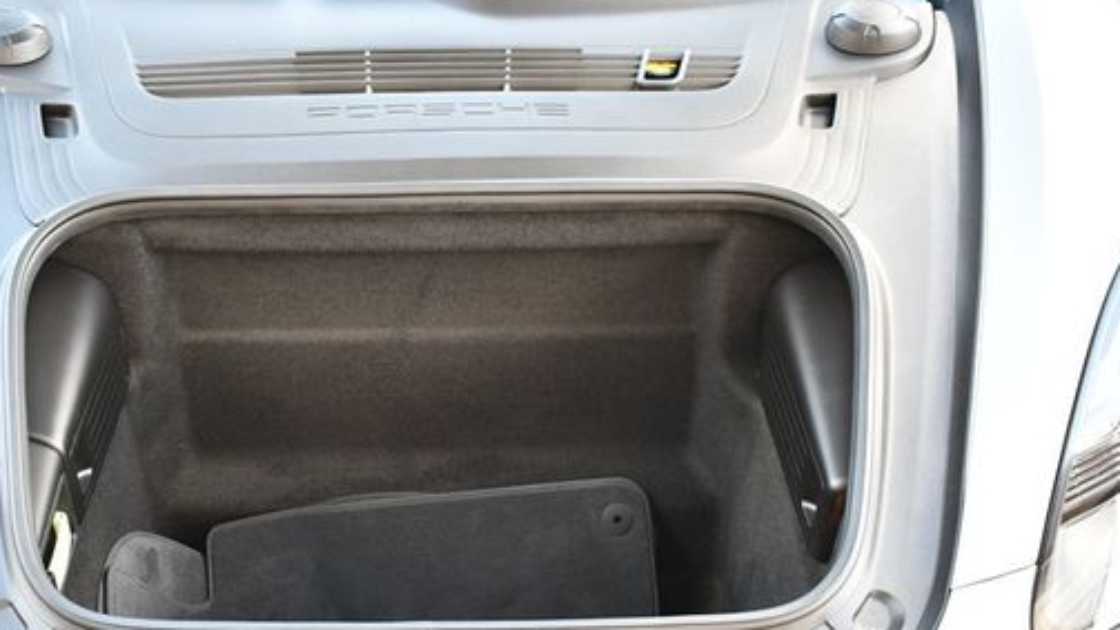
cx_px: 450
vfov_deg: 24.9
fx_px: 1426
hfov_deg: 42.7
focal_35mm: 48
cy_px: 303
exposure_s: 1/125
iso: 900
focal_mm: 18
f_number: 3.5
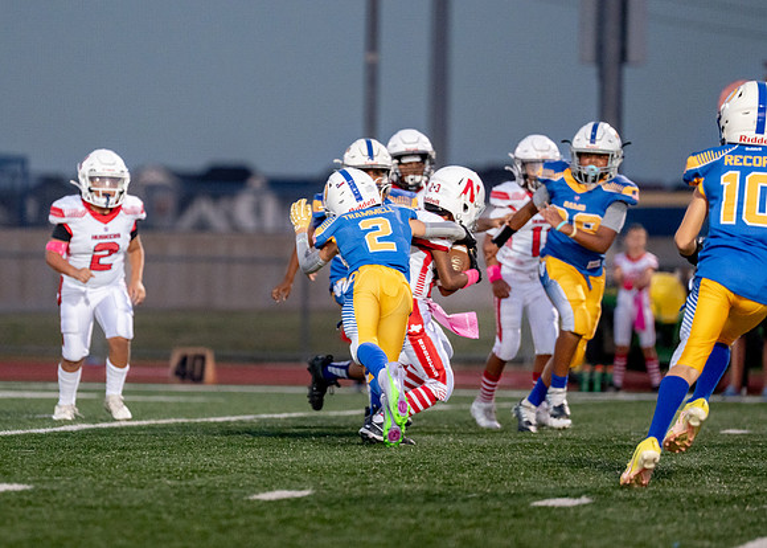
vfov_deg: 5.2
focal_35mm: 276
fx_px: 6007
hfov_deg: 7.3
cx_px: 279
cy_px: 267
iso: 2000
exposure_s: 1/1250
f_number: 2.8
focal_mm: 178
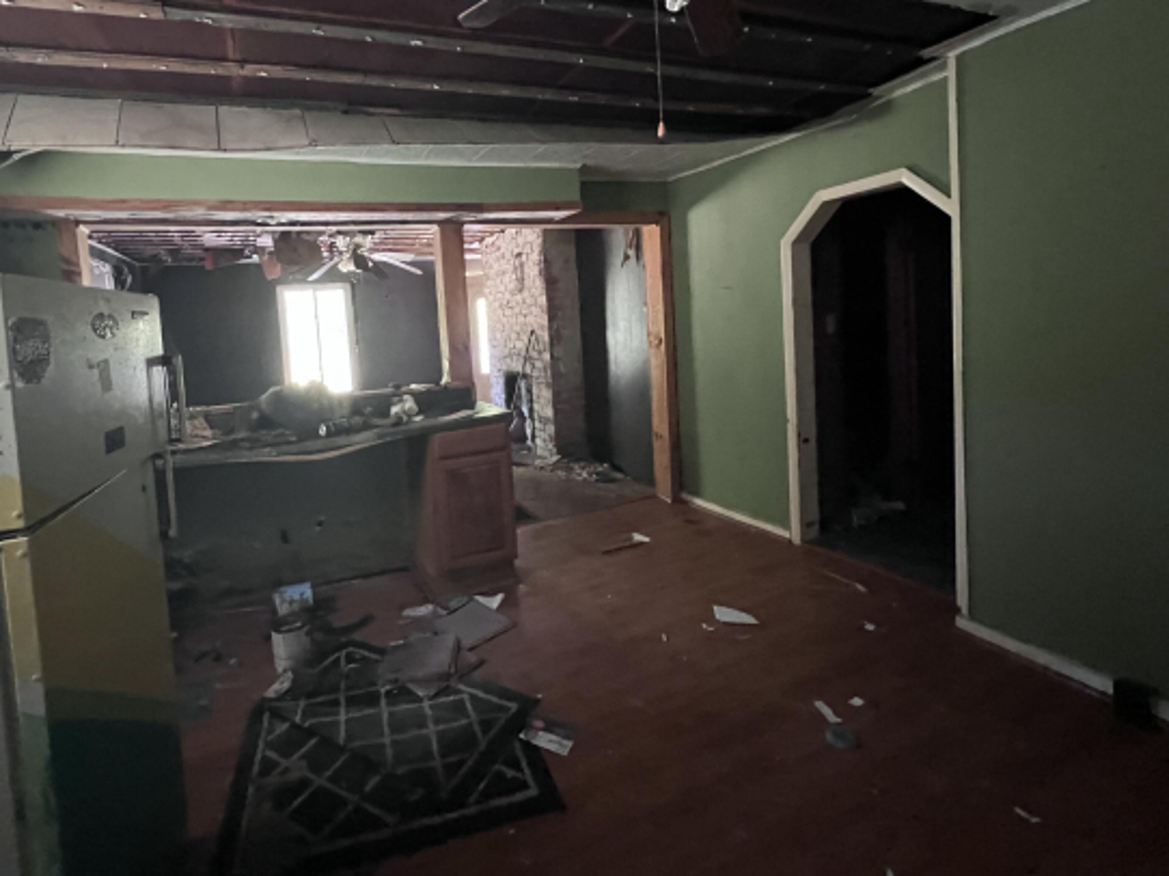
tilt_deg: -4.3
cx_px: 491
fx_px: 540
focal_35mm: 16
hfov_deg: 93.7
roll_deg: +4.7
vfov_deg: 76.9
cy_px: 339
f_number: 1.8
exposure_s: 1/41
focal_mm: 1.57
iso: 1250
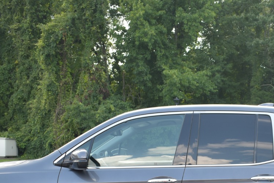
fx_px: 518
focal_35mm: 68
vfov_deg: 19.3
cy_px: 197
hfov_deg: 29.1
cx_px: 209
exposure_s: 1/125
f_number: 3.8
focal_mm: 21
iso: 100
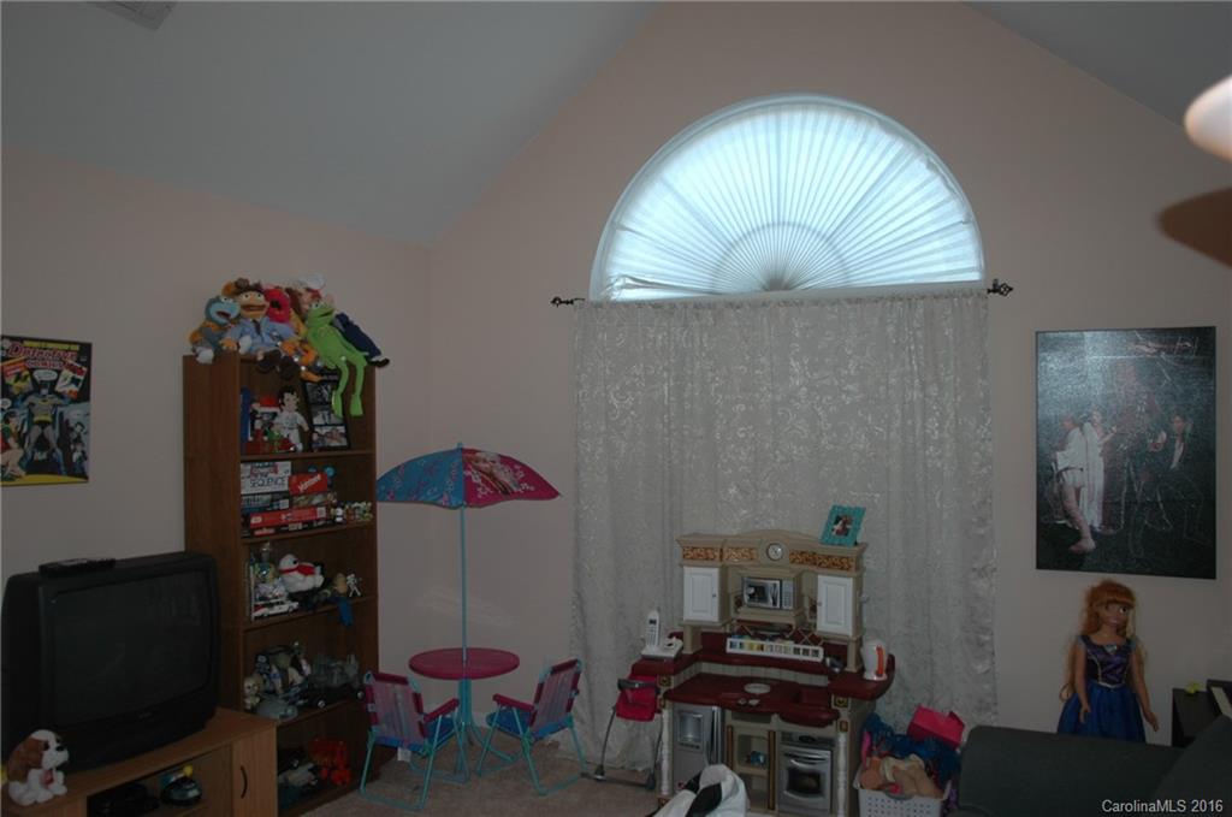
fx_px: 922
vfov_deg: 47.8
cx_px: 616
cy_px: 408
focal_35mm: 27
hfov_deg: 67.5
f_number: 2.8
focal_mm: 18
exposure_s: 1/60
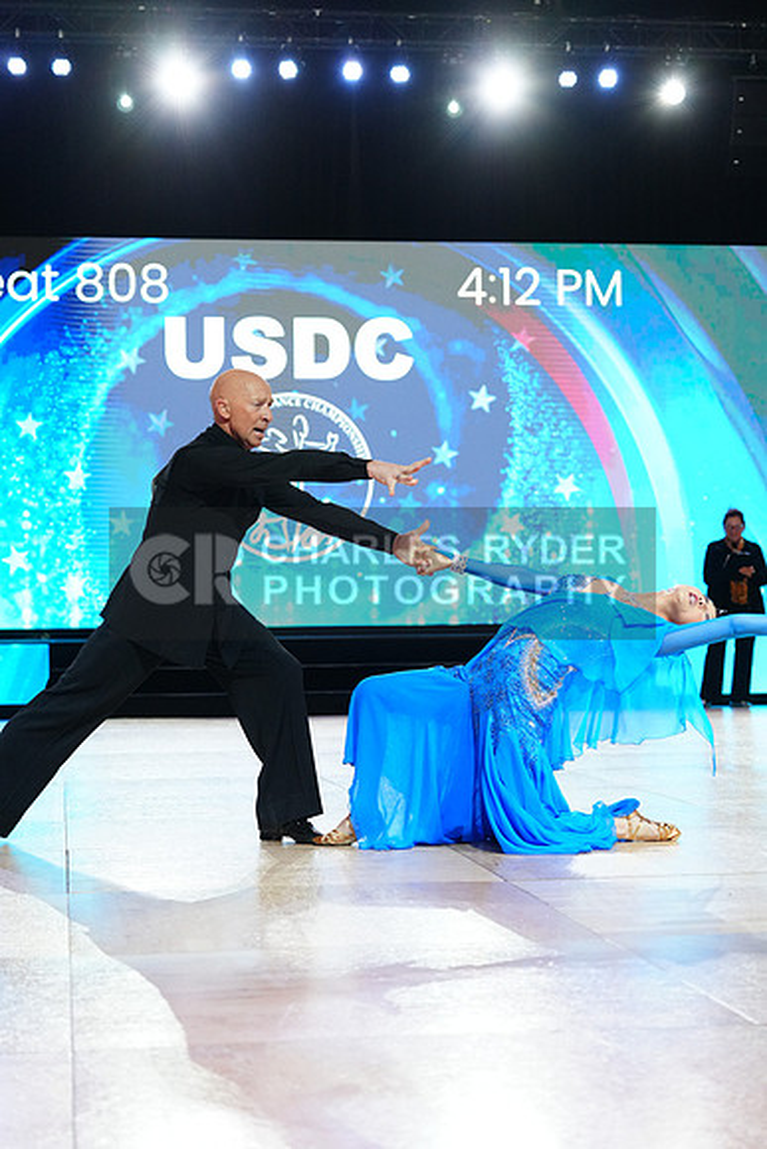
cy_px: 574
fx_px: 2236
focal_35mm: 70
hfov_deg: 19.5
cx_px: 384
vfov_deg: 28.8
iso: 2500
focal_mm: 70
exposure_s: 1/320
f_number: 4
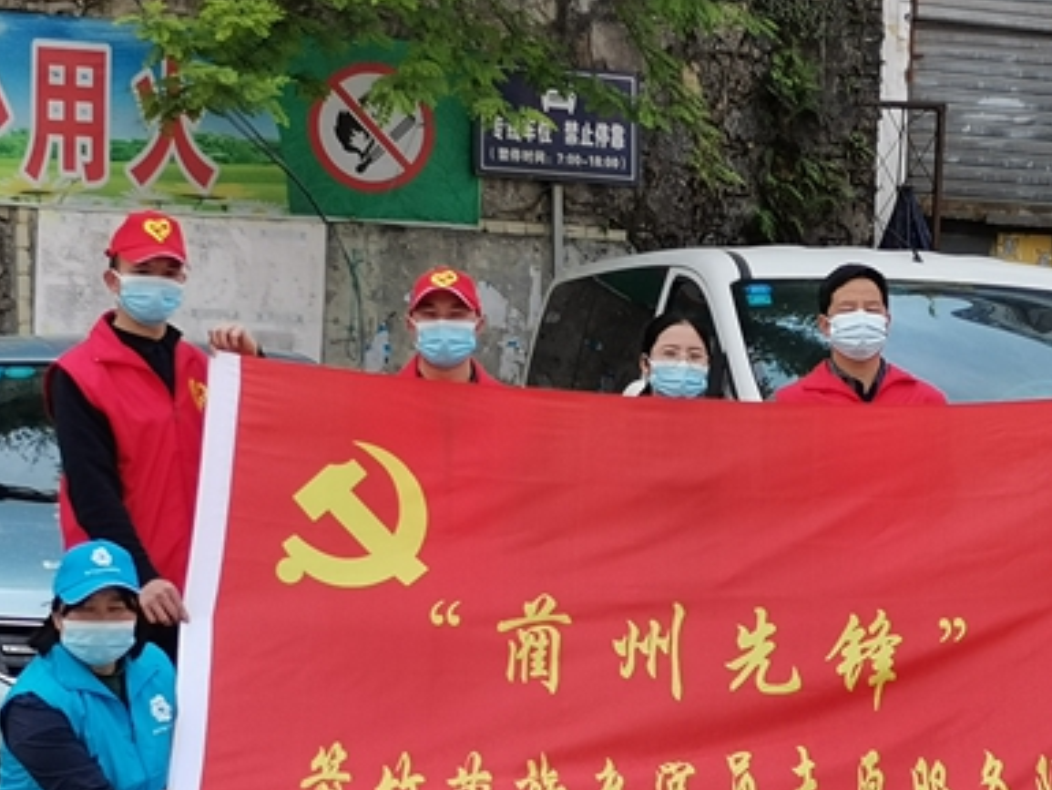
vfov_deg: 15.9
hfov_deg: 21.0
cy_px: 500
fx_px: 2827
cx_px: 738
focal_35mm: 93
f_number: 1.8
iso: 50
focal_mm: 4.75
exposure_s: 1/539
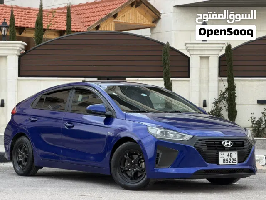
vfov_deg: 14.8
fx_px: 768
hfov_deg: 19.6
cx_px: 133
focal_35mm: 100
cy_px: 100
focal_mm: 16.89
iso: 50
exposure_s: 1/121
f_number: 2.8
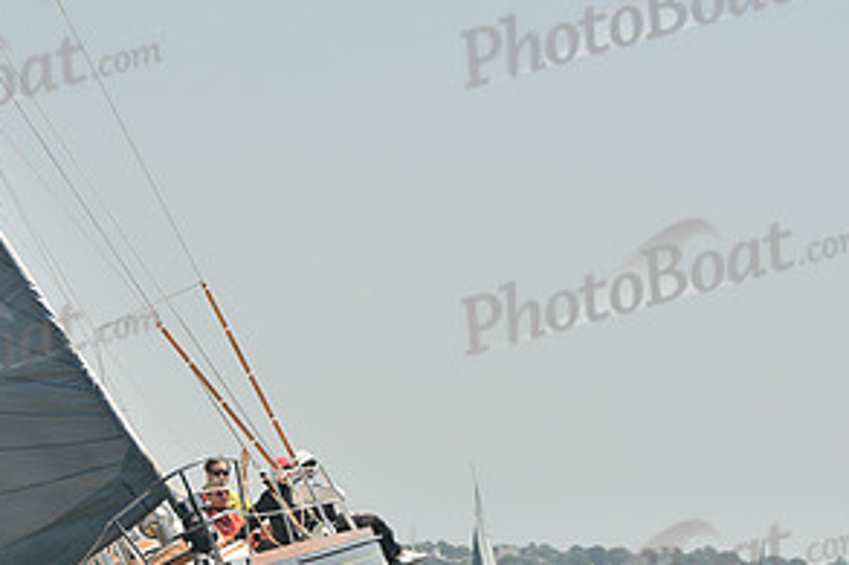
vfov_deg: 6.9
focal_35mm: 198
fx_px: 4667
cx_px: 313
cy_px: 471
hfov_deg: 10.4
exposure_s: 1/640
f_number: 6.3
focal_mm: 100
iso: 250
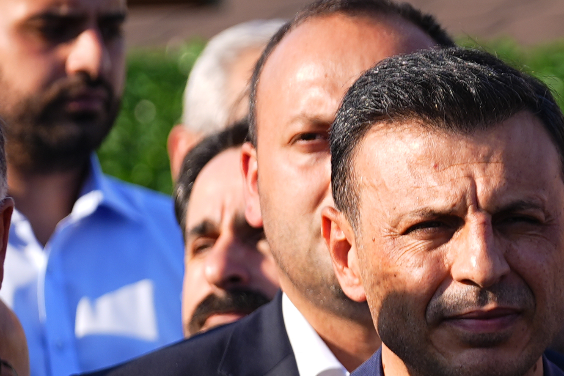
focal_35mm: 657
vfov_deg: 2.1
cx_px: 900
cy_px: 362
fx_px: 10293
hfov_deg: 3.1
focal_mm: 146
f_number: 4.5
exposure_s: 1/640
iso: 125
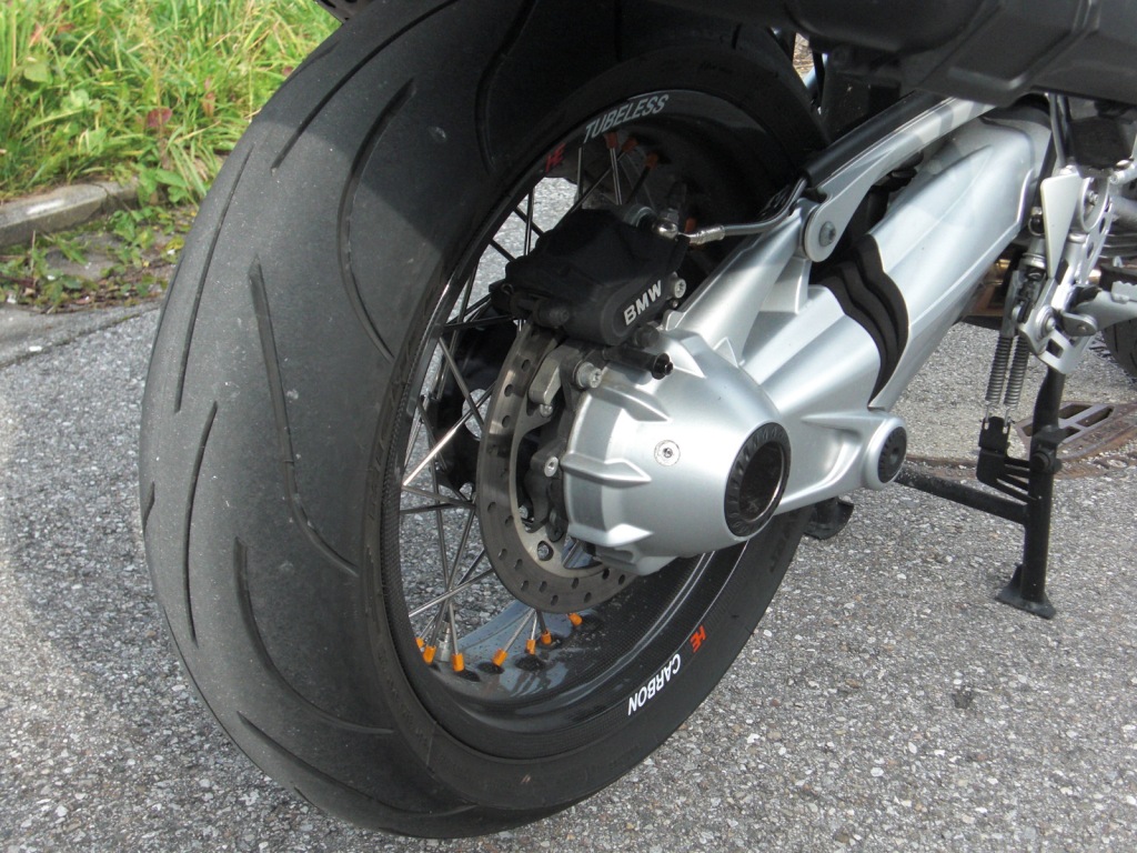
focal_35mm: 46
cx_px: 568
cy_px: 426
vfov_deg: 31.5
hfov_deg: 41.2
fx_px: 1511
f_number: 3.3
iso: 200
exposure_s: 1/640
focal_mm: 8.2
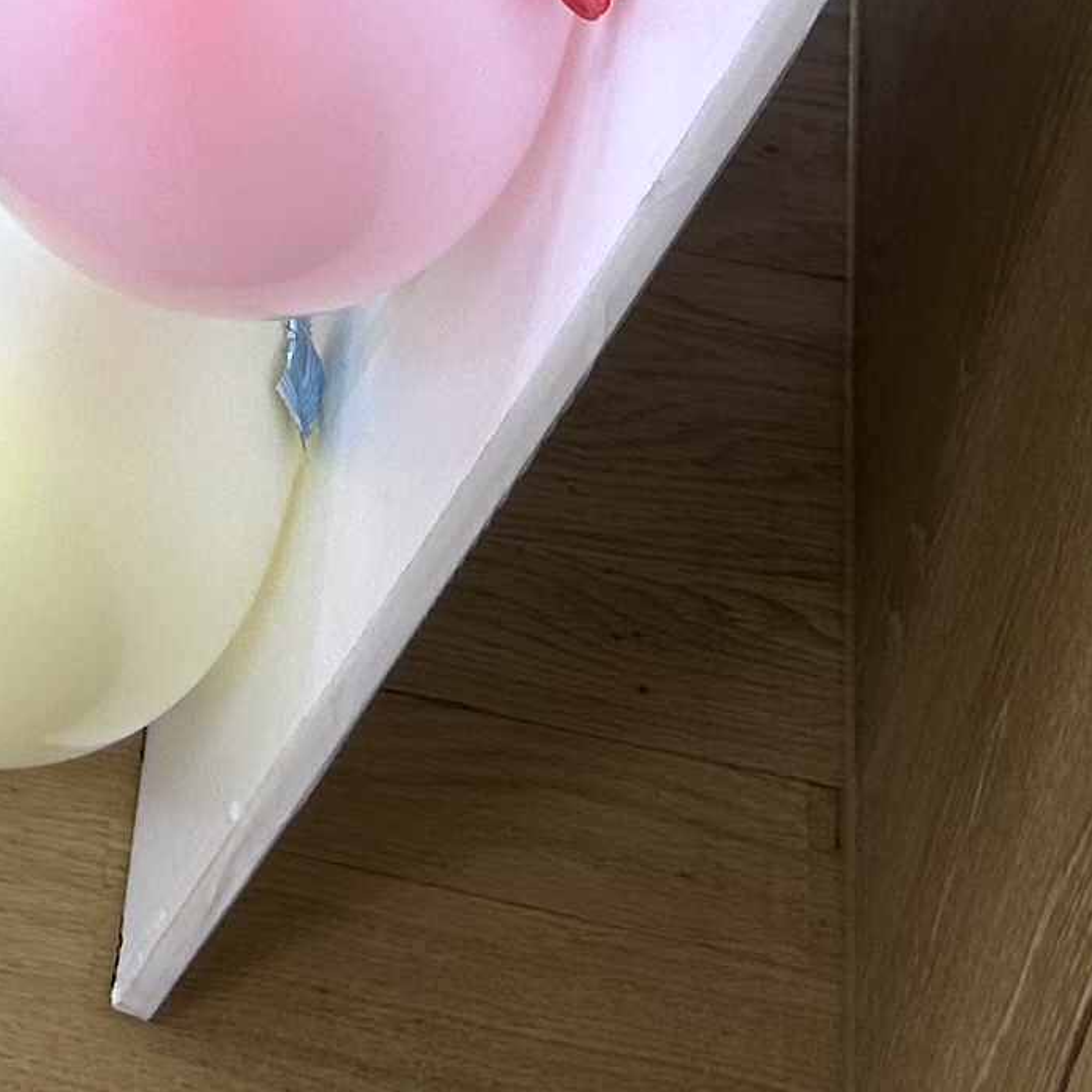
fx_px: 4783
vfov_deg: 11.5
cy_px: -1184
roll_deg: +3.1
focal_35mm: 134
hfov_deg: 12.2
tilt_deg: -36.7
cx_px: -713
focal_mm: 5.7
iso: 50
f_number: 1.5
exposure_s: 1/120
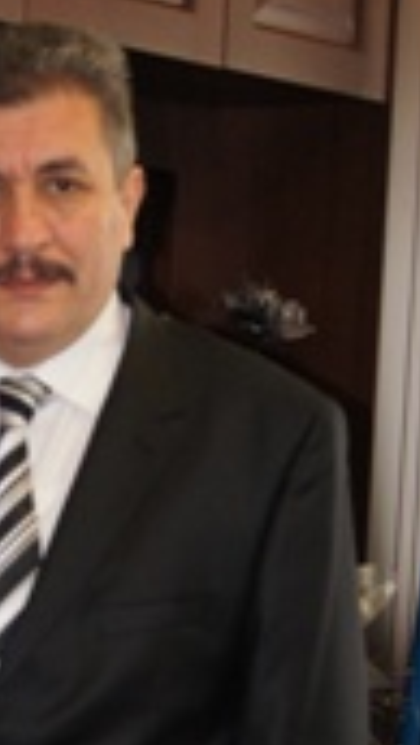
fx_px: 2430
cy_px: 632
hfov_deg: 9.7
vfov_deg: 17.2
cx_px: -95
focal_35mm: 123
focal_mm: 30
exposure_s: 1/60
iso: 800
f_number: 4.5
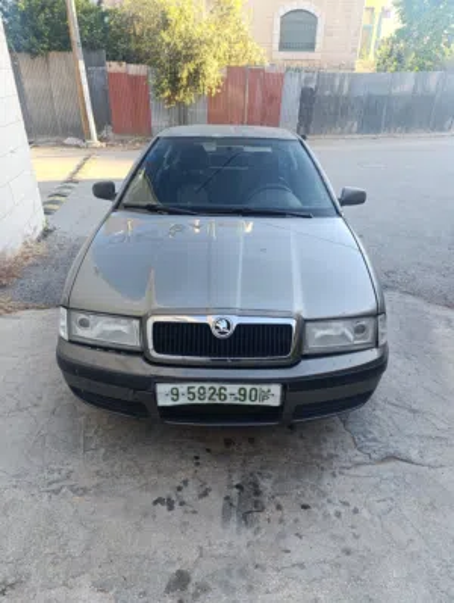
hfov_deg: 59.0
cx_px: 227
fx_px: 401
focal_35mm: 23
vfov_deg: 73.8
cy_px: 302
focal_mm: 6.14
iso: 125
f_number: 1.6
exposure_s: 1/100
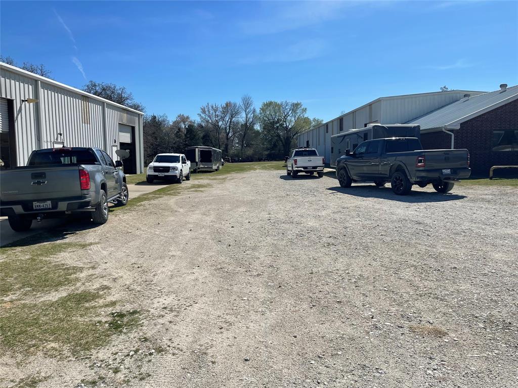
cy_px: 194
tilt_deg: -4.4
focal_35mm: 25
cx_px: 259
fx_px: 374
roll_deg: +0.7
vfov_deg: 54.9
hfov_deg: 69.4
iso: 32
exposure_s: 1/6579
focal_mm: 5.1
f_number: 1.6
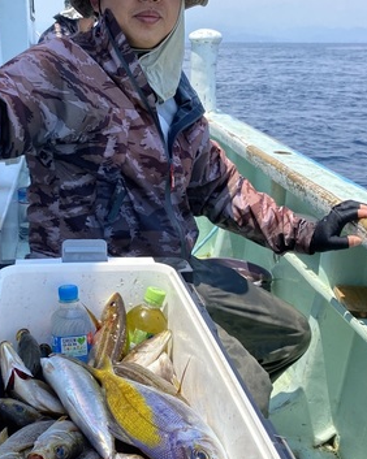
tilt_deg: -17.9
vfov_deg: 40.3
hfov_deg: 32.0
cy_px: 247
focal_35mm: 46
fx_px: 625
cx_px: 85
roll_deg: +1.3
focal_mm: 4.25
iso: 32
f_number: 1.8
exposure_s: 1/2410
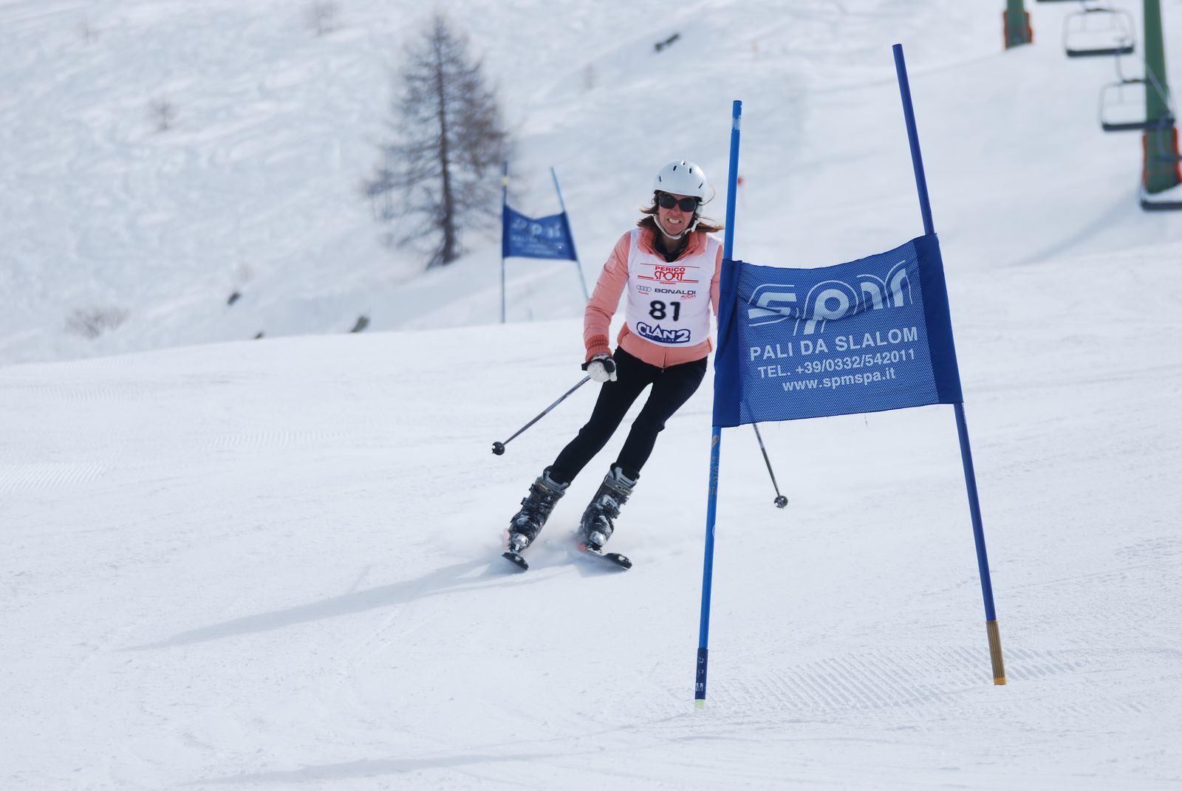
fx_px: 7396
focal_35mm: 225
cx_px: 591
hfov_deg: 9.1
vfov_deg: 6.1
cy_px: 396
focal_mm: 150
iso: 100
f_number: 5
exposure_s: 1/1000
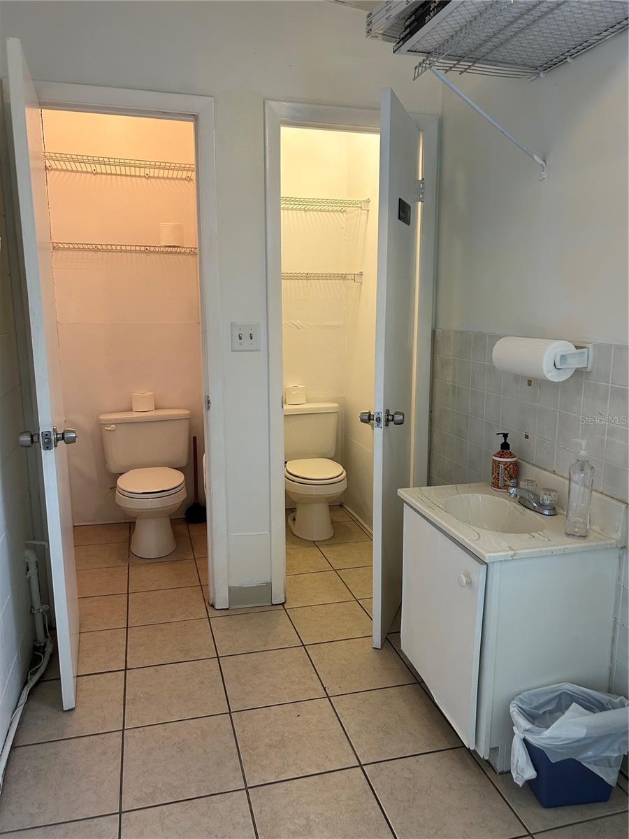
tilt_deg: -11.4
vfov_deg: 67.3
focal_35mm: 26
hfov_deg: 53.1
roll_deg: +0.6
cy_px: 420
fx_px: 630
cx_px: 314
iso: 125
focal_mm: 5.7
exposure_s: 1/60
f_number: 1.5
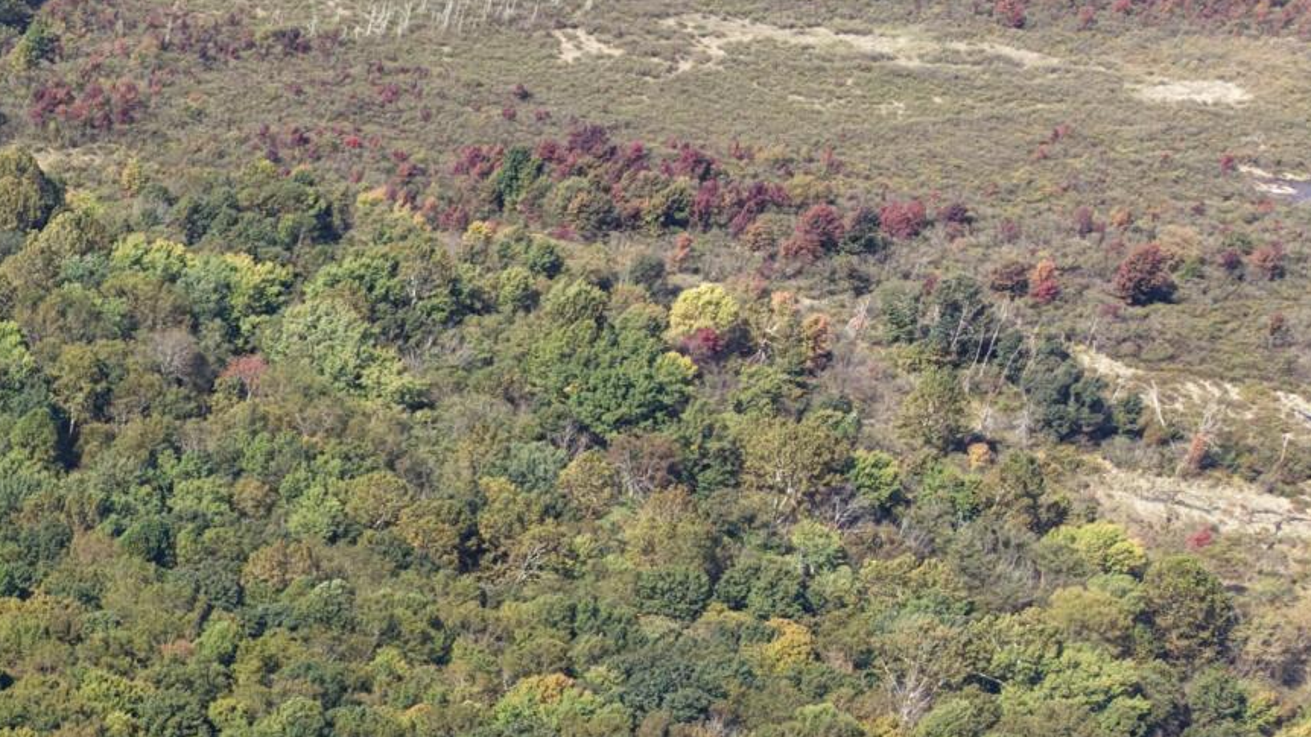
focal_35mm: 91
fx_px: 3164
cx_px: -792
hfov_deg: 19.6
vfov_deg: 13.2
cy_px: 579
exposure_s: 1/90
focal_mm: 8.67
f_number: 1.8
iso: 100
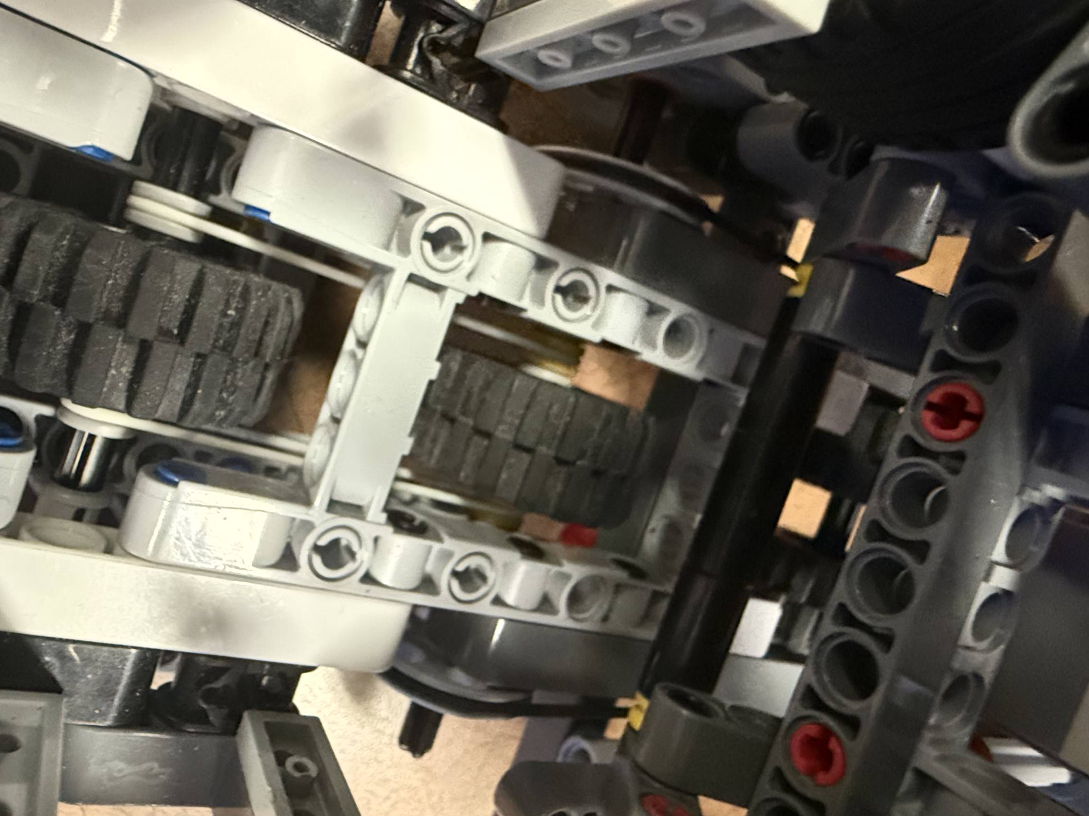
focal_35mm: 25
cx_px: 442
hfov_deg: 68.8
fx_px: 786
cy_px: 361
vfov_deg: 54.7
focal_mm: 2.22
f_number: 2.2
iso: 1250
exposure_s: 1/40
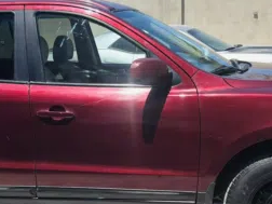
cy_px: 147
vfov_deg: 22.1
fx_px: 519
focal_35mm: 66
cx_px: 110
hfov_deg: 29.3
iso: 50
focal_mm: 5.96
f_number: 1.6
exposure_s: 1/2778
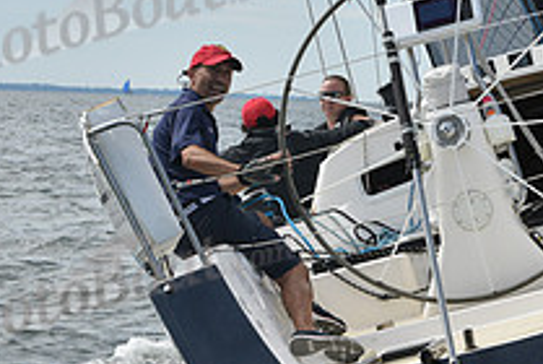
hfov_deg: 10.6
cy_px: 116
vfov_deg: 7.1
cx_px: 429
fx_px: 2930
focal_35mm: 194
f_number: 9
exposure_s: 1/1000
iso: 320
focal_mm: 70
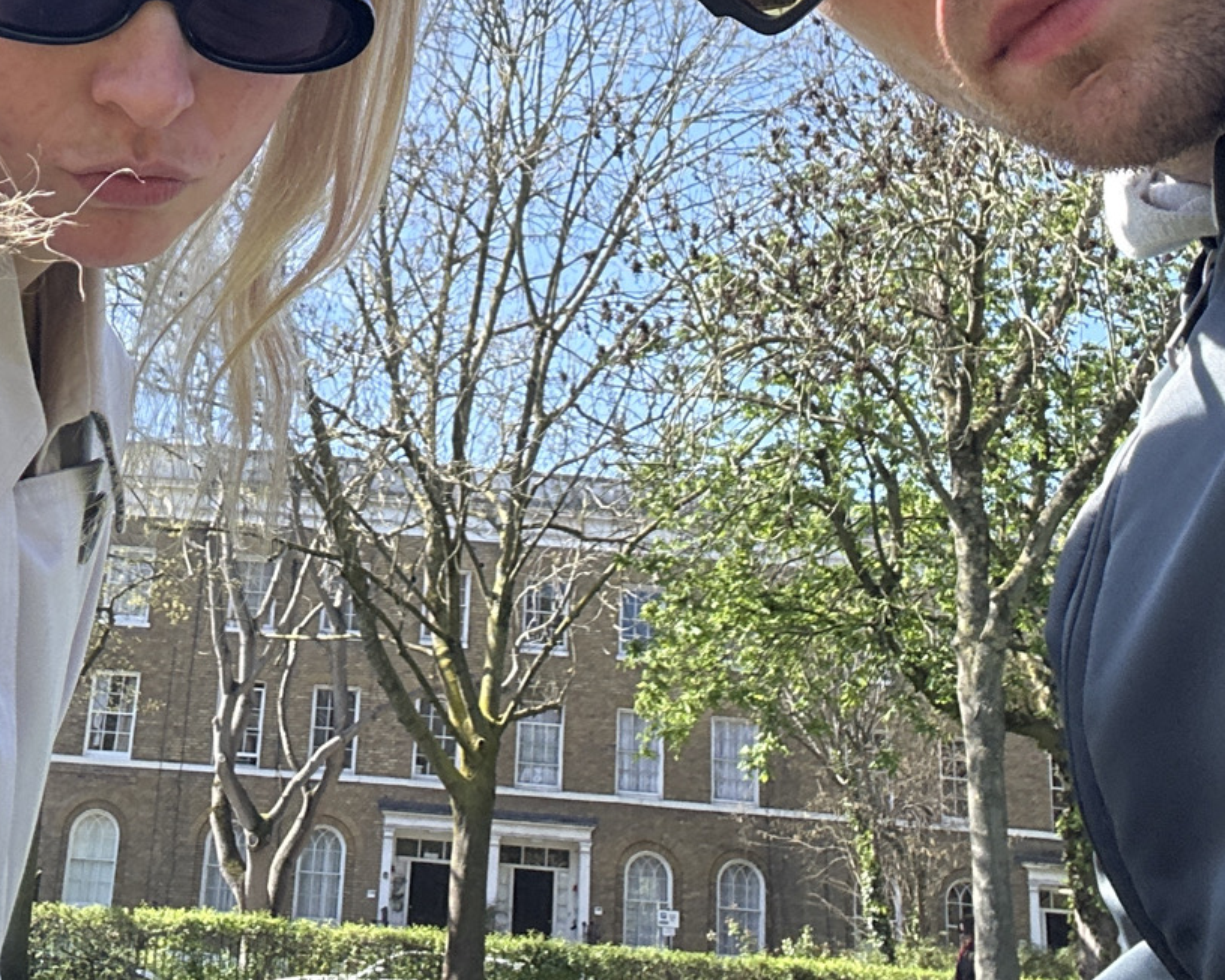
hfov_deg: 33.8
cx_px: 410
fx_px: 1994
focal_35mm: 55
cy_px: 17
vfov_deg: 26.3
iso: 25
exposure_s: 1/474
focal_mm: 2.69
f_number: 1.9
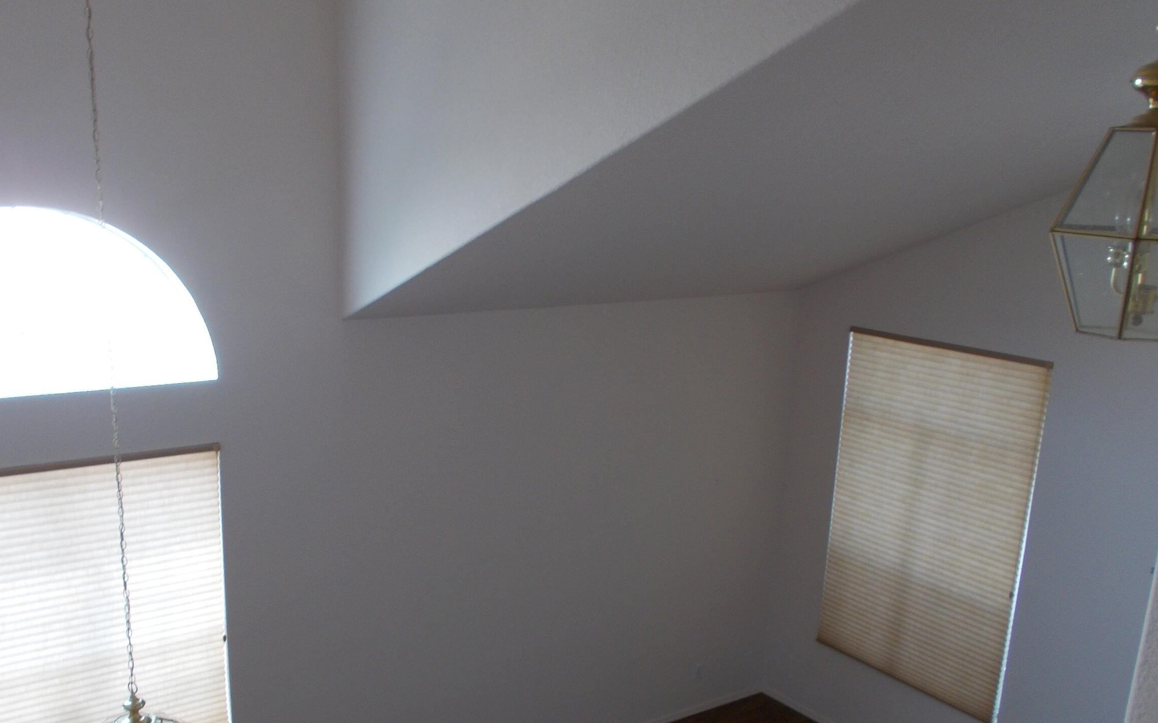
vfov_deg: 35.0
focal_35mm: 36
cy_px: 472
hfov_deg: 53.9
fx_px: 1136
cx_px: 508
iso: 80
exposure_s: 1/25
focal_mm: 4.6
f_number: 3.2
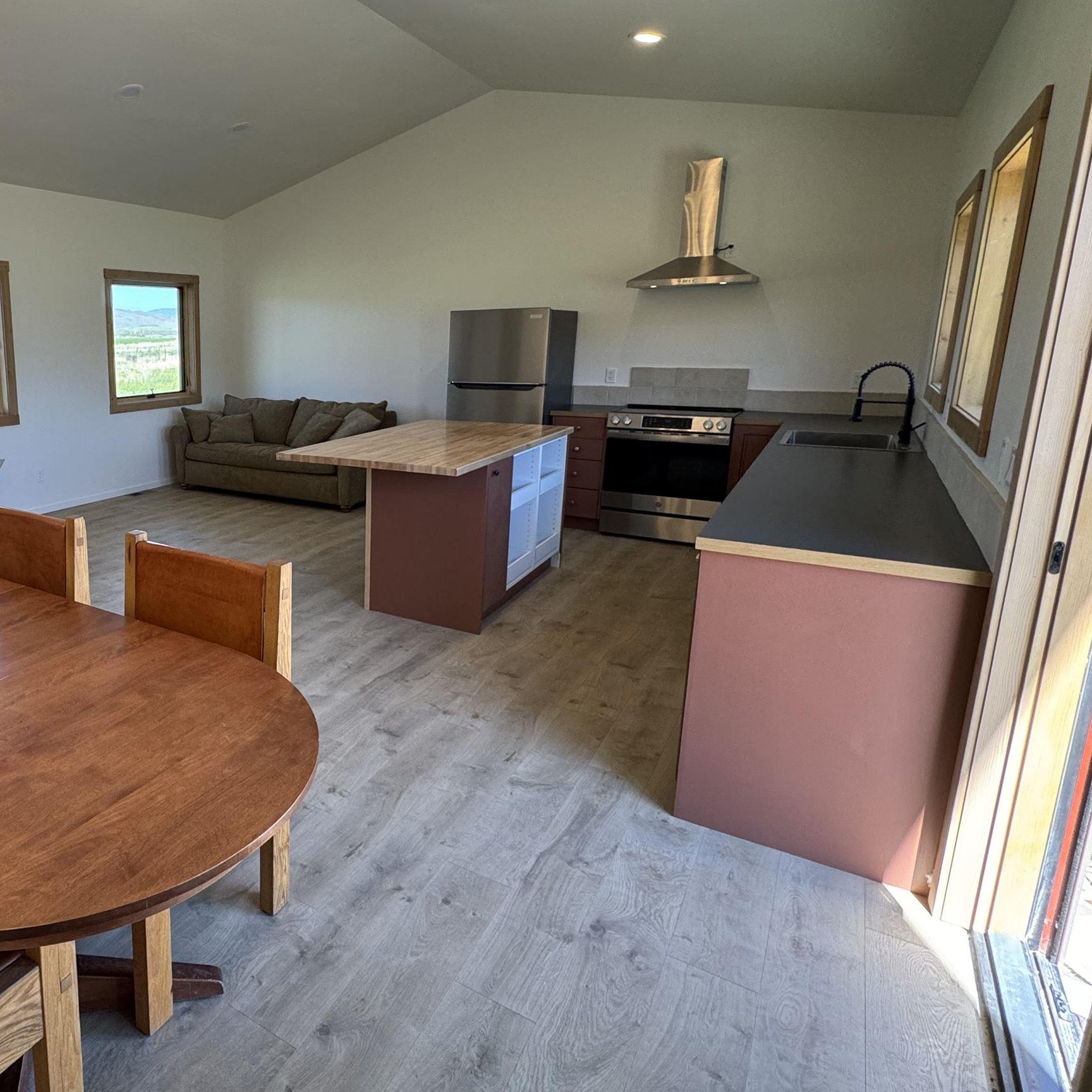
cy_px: 496
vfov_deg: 69.5
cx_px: 209
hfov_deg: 63.2
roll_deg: +0.5
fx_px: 785
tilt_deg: -12.0
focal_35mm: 22
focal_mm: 2.22
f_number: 2.2
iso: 125
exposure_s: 1/120
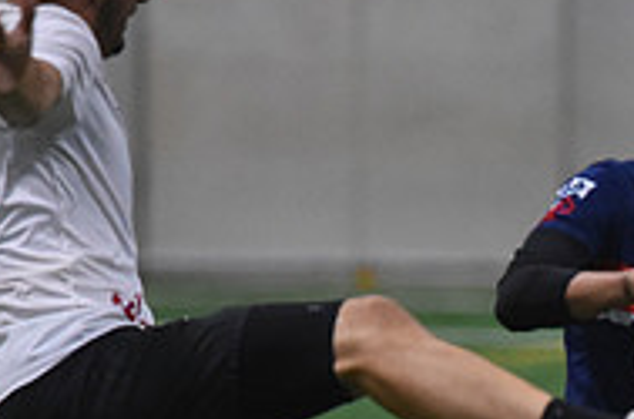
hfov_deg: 3.4
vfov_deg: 2.2
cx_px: 684
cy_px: 434
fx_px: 10804
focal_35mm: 615
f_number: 2.8
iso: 10000
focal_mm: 200
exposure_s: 1/640
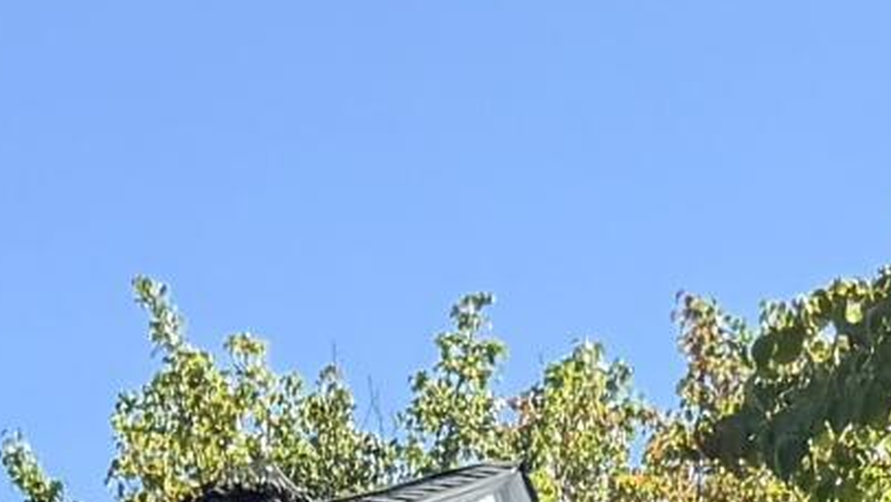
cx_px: 239
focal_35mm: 193
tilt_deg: +9.7
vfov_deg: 5.6
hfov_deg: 11.1
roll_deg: -2.5
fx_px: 4563
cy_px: 1846
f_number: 1.78
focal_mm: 6.76
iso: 100
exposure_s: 1/1727
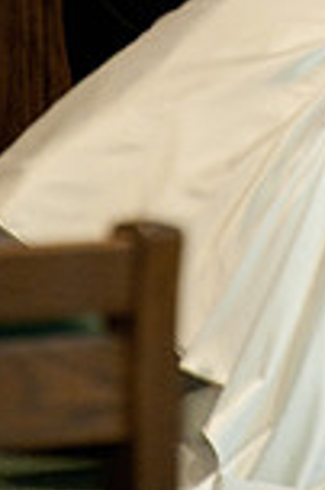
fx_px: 12065
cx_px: 285
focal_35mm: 889
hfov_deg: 1.5
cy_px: -232
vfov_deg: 2.3
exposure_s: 1/60
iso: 4000
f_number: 6.3
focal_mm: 300
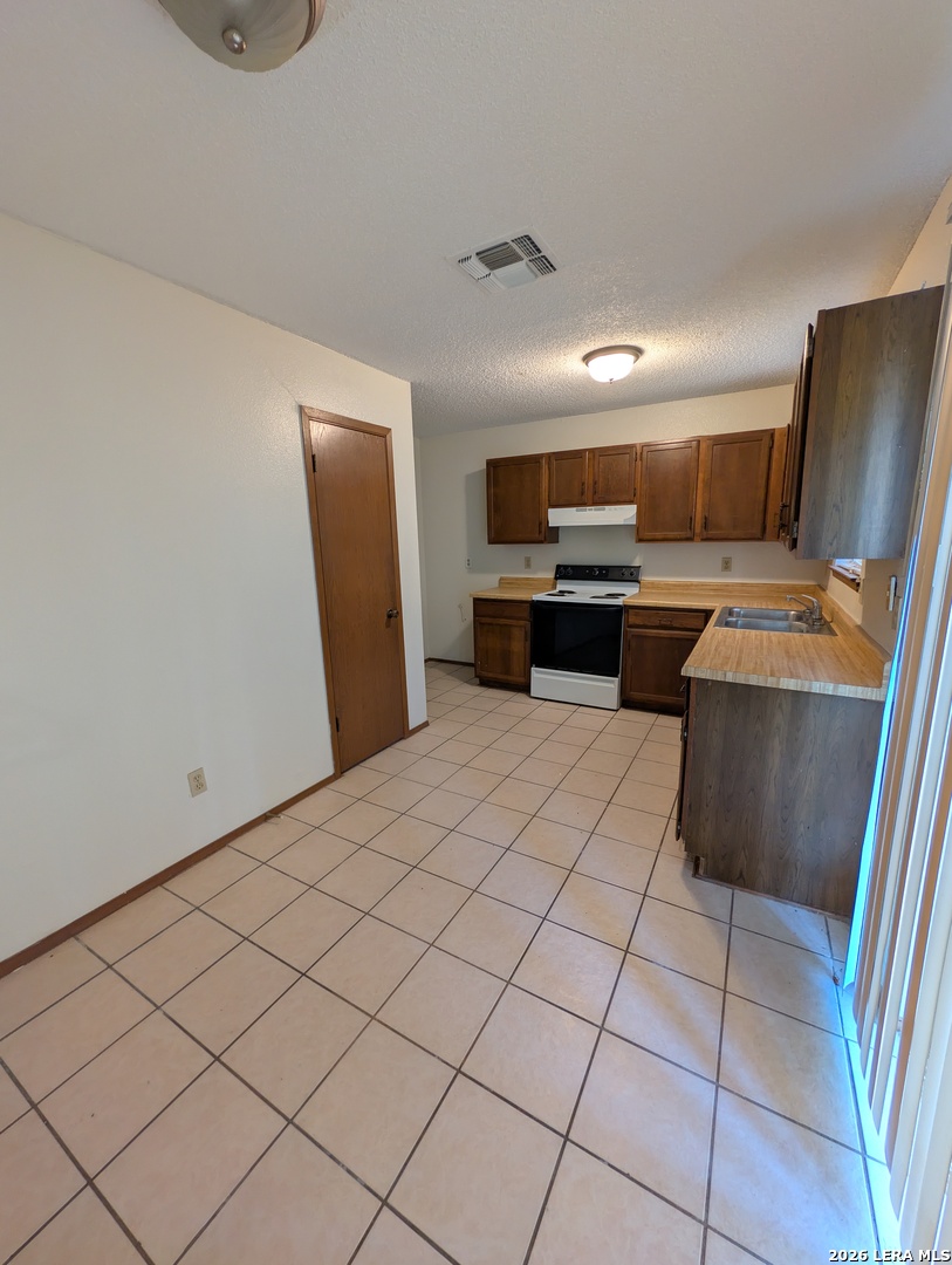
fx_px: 439
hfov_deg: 94.6
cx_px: 476
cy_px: 632
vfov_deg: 110.5
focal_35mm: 12
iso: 135
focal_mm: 2.02
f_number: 1.7
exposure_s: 1/60
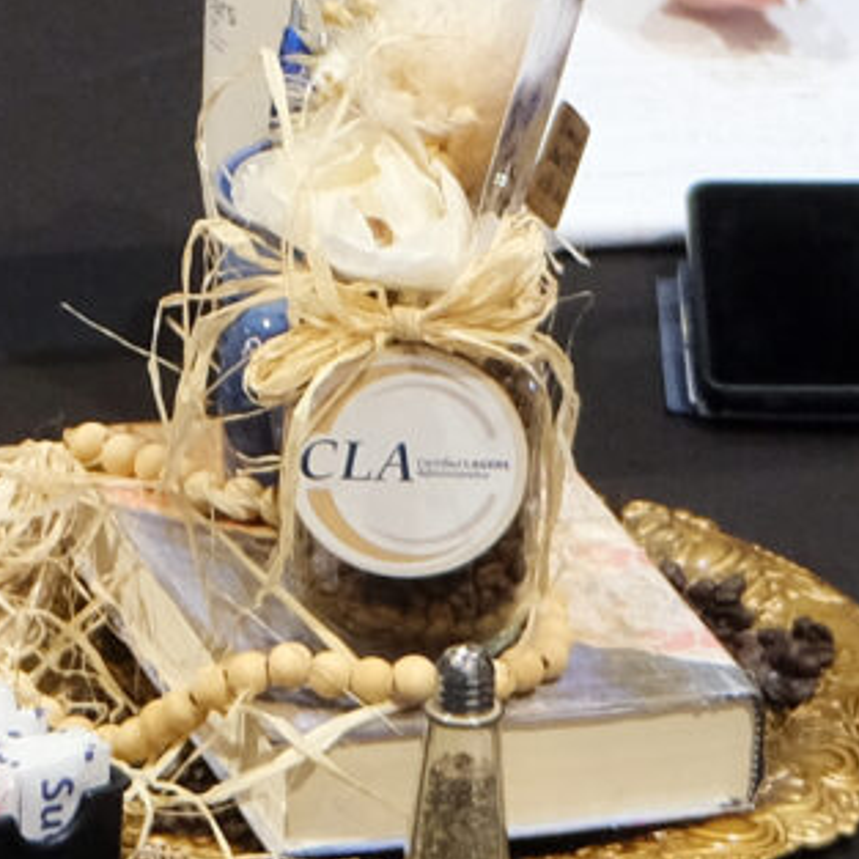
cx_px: 118
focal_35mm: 250
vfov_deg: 7.0
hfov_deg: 7.0
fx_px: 7019
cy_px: -40
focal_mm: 24.3
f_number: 3.2
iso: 1600
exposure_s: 1/60
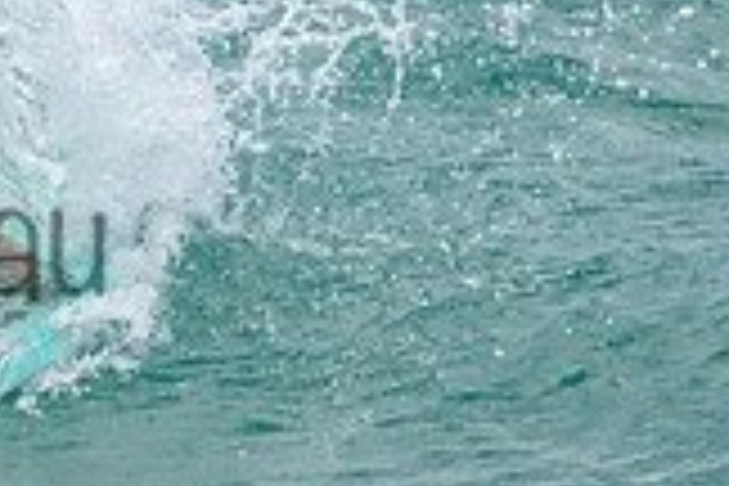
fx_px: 69412
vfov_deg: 0.4
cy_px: 365
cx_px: -108
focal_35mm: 3428
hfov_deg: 0.6
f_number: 11
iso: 1000
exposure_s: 1/2000
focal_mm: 800
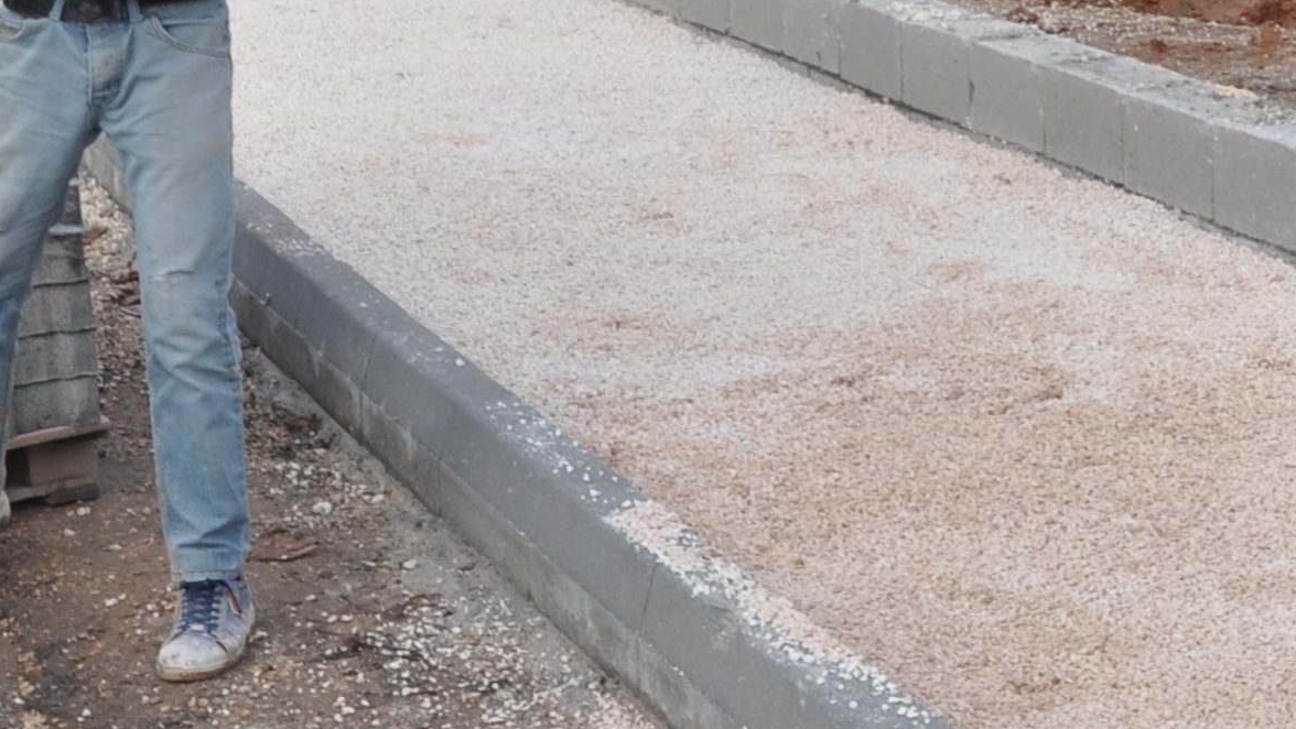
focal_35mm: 103
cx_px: 1036
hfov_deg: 20.5
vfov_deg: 11.3
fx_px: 3540
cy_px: -325
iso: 200
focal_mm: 18
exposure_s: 1/200
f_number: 7.1
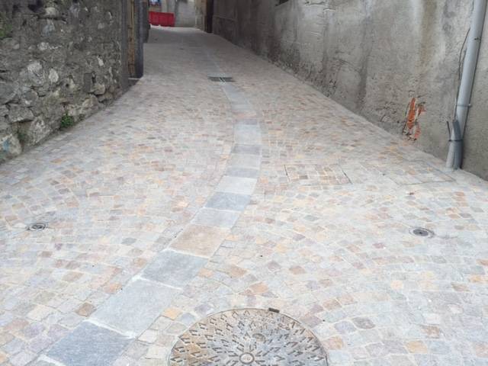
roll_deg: -4.8
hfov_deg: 61.7
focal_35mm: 29
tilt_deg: -14.4
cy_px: 183
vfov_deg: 48.2
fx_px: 409
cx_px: 244
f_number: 2.2
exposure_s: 1/444
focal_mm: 4.15
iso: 32
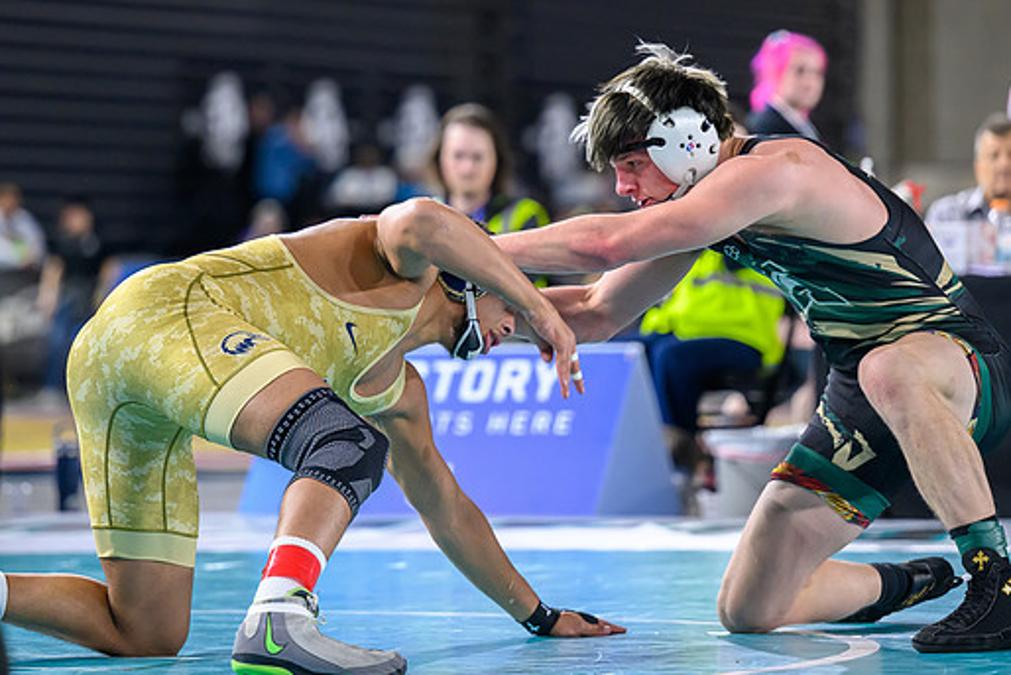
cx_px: 426
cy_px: 225
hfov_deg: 10.3
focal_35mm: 200
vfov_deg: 6.9
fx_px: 5618
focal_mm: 140
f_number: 2.8
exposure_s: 1/800
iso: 3200
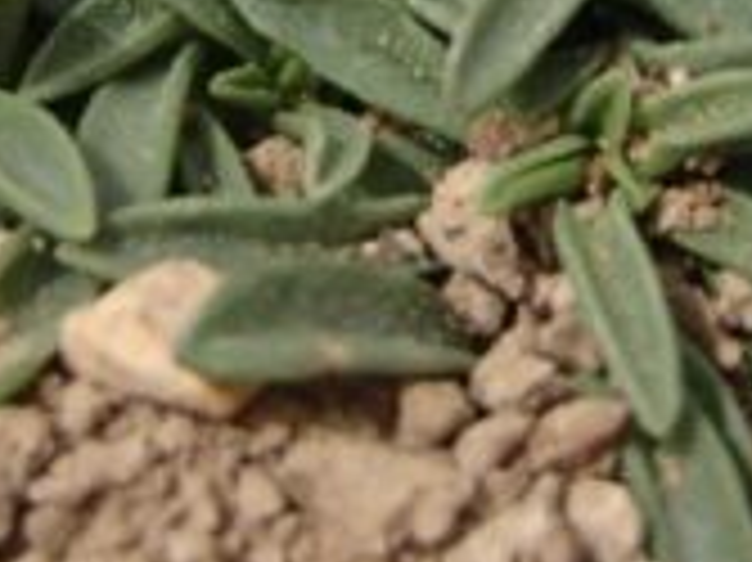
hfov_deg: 11.6
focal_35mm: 170
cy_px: -189
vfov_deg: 8.6
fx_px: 3690
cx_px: 486
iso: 100
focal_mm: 6.64
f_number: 4.7
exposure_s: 1/1250
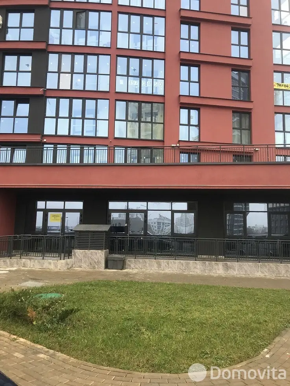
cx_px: 145
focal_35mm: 28
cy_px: 193
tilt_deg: +9.0
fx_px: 312
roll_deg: -1.2
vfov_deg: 63.4
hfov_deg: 49.8
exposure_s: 1/100
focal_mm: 3.99
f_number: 1.8
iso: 32
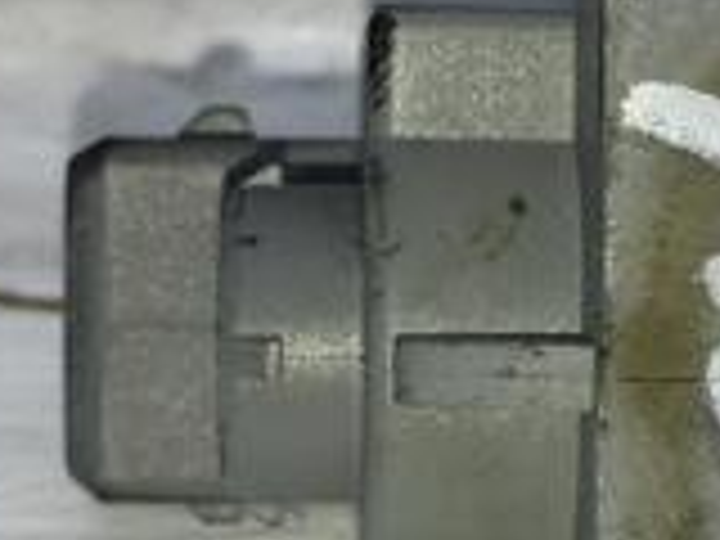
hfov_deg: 16.7
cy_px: 333
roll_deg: -2.5
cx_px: 652
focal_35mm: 116
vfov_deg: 12.8
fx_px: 2413
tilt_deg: -28.1
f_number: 2.2
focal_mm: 4.15
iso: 25
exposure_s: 1/519
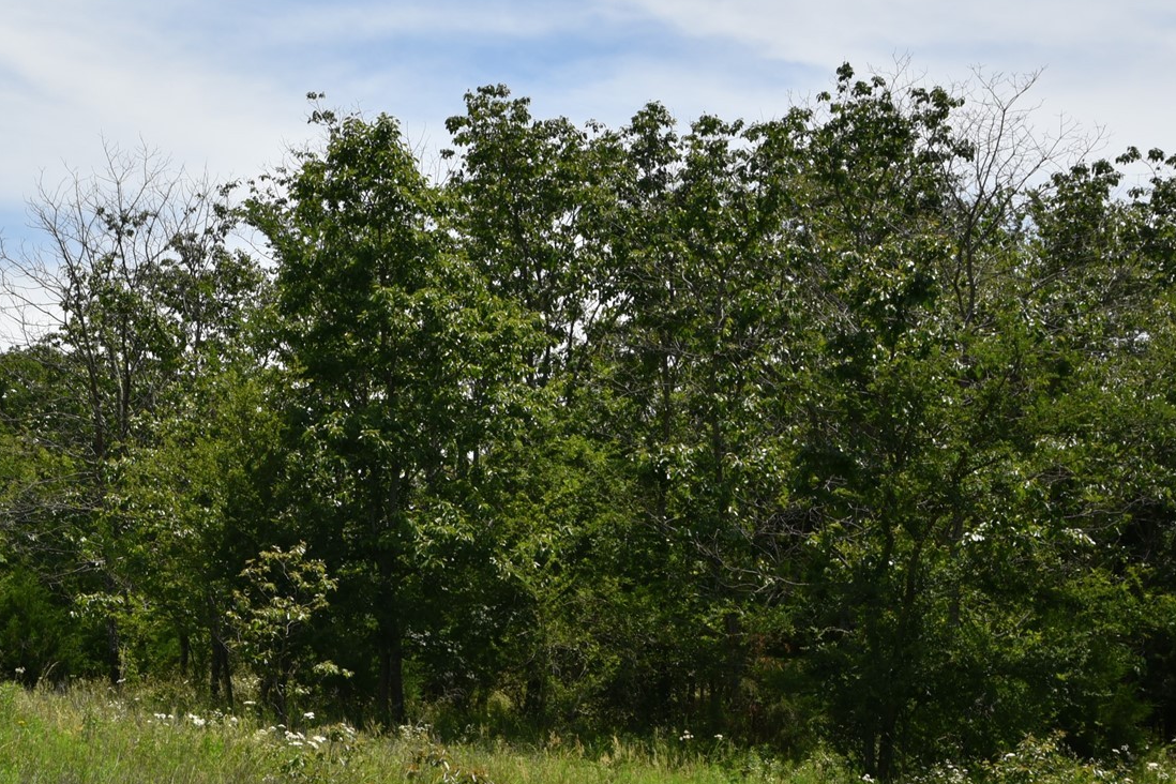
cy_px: 489
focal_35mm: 89
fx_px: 2907
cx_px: 110
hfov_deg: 22.3
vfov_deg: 15.3
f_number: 11
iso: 320
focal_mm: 48
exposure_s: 1/500
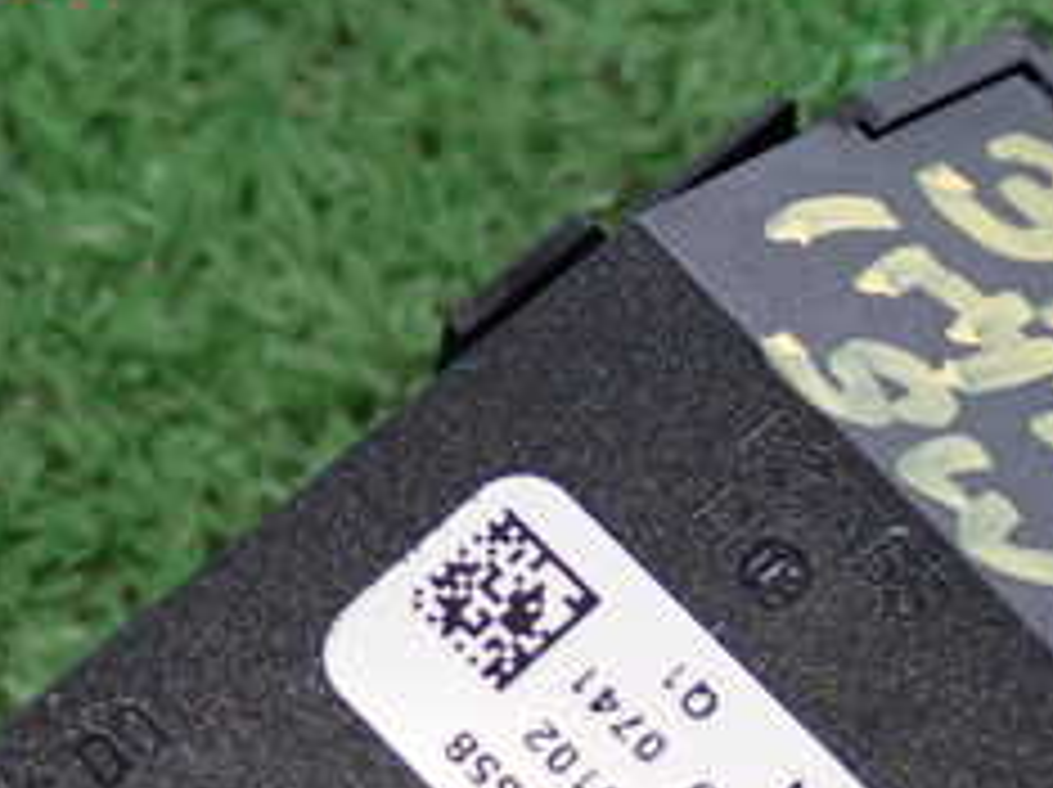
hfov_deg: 13.3
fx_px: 4528
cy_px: 914
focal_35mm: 149
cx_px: 603
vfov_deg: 9.8
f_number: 3.5
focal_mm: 10.35
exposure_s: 1/60
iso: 400
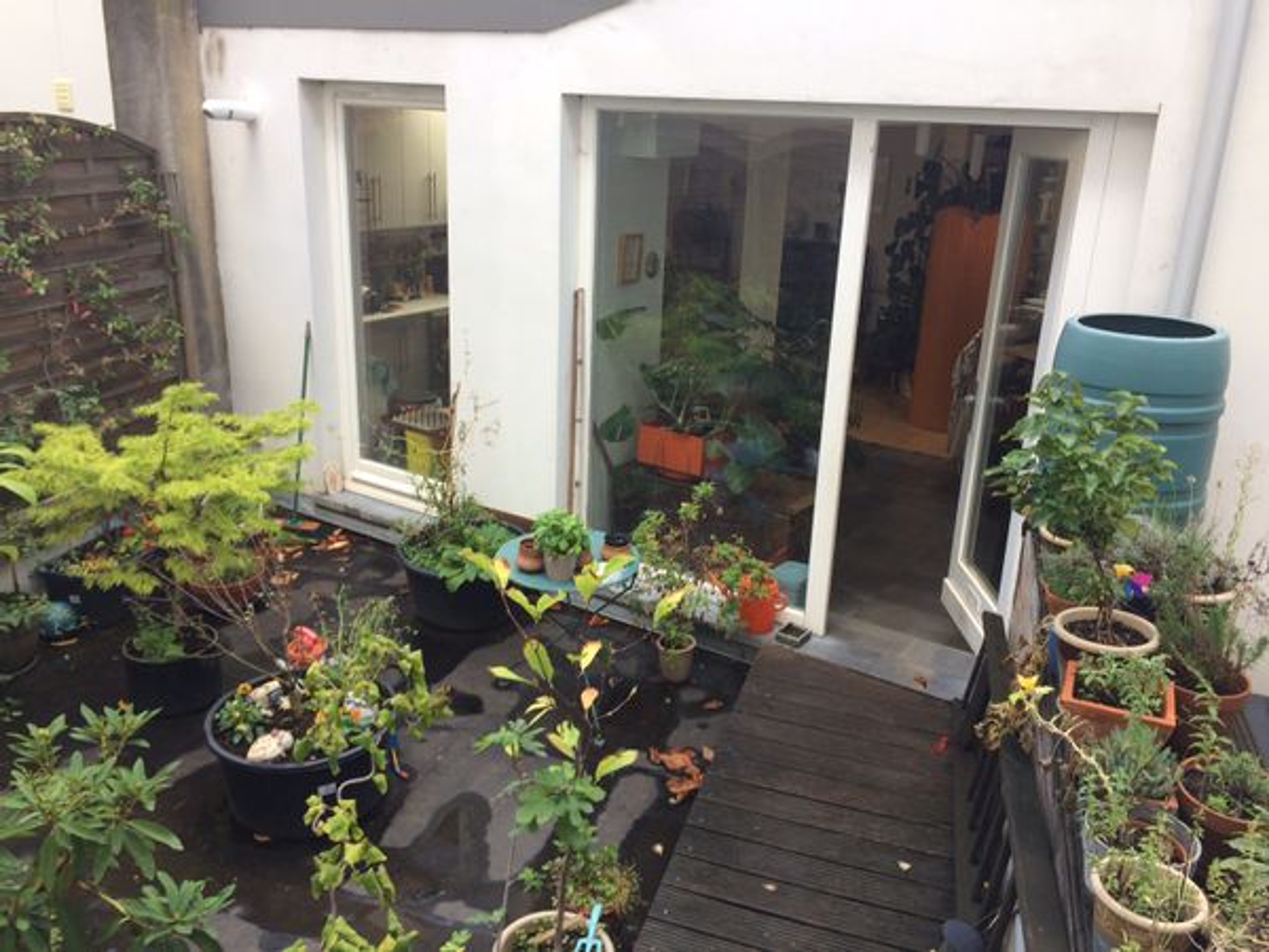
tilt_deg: -19.8
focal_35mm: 29
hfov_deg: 61.7
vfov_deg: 48.2
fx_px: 1063
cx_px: 634
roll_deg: -2.5
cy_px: 476
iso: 32
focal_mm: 4.15
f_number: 2.2
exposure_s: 1/125
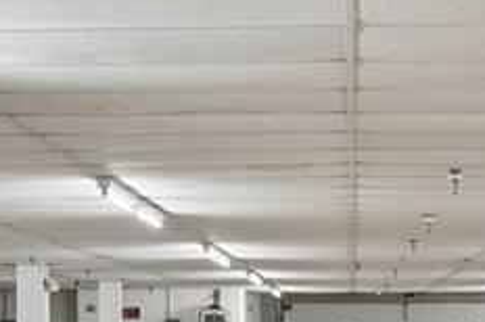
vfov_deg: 10.5
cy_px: 388
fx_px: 1722
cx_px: 380
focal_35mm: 128
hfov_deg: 15.9
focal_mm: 29
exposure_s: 1/10
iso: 400
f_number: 8
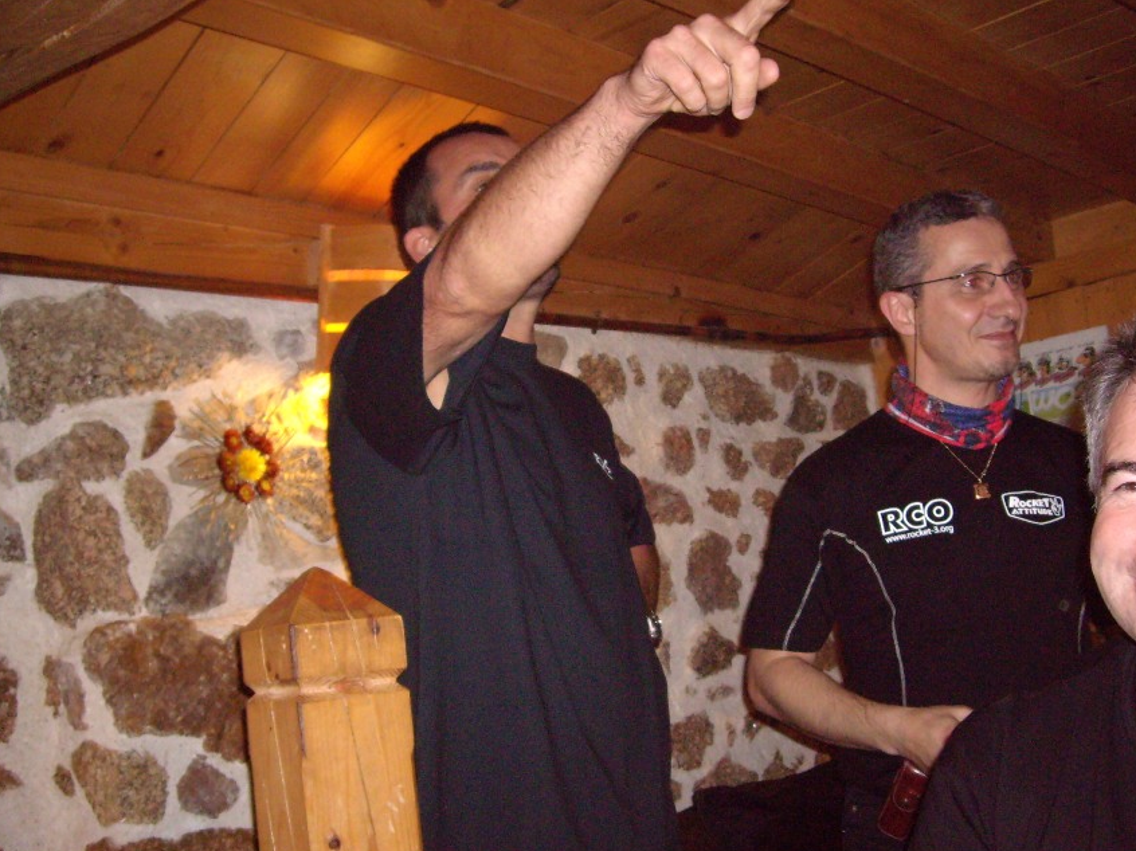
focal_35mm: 46
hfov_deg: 41.2
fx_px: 1509
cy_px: 438
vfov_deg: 31.5
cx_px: 565
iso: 400
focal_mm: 6.2
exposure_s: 1/40
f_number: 2.7
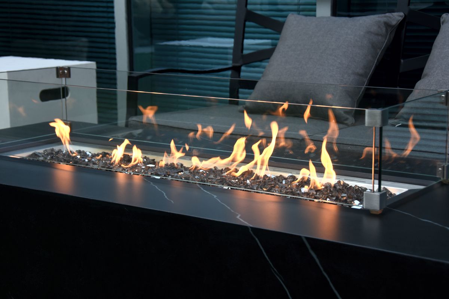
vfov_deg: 18.9
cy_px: 150
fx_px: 898
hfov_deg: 28.1
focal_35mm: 72
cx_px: 224
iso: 400
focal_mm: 48
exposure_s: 1/250
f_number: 8
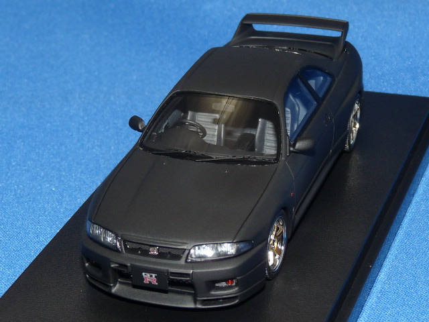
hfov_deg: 17.7
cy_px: 161
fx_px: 1376
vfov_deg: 13.3
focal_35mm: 111
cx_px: 214
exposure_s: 1/60
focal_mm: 11.1
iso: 100
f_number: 4
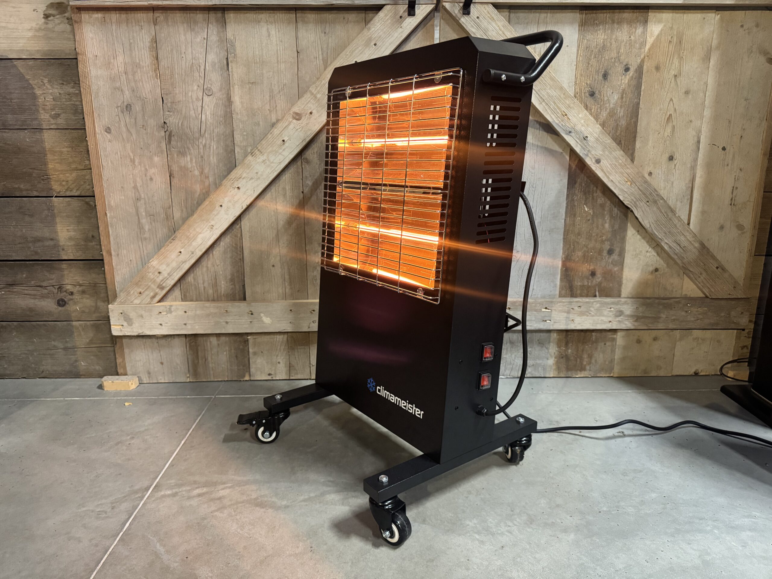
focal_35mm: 24
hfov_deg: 71.6
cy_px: 290
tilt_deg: -13.8
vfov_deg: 56.8
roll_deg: +0.7
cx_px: 386
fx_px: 535
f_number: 1.78
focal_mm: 6.76
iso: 640
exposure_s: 1/33
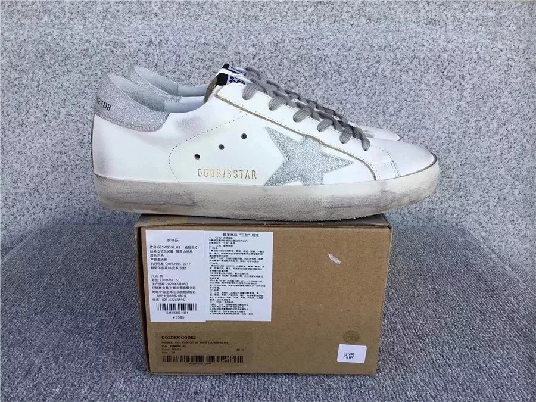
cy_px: 201
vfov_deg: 45.4
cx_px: 268
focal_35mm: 31
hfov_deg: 58.4
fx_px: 480
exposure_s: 1/334
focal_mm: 3.3
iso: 25
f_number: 2.4
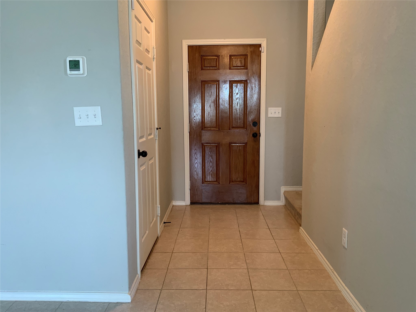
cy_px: 156
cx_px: 208
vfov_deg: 48.2
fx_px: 349
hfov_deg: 61.7
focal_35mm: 29
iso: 100
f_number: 1.8
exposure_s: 1/60
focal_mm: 3
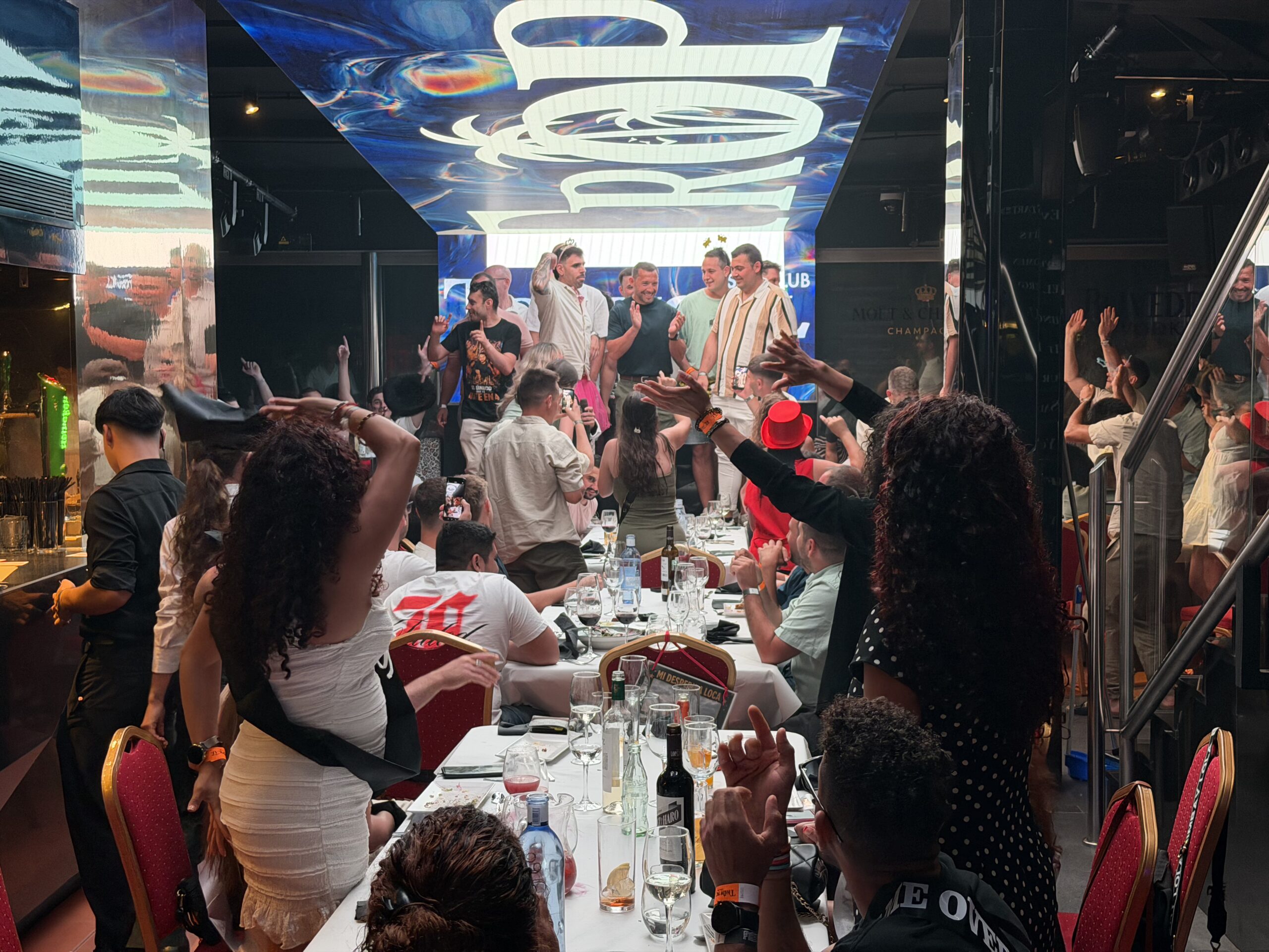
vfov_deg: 30.3
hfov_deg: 39.7
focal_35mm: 48
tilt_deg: -4.0
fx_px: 1760
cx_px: 634
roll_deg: +0.3
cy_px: 476
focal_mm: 6.76
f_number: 1.78
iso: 160
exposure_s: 1/60
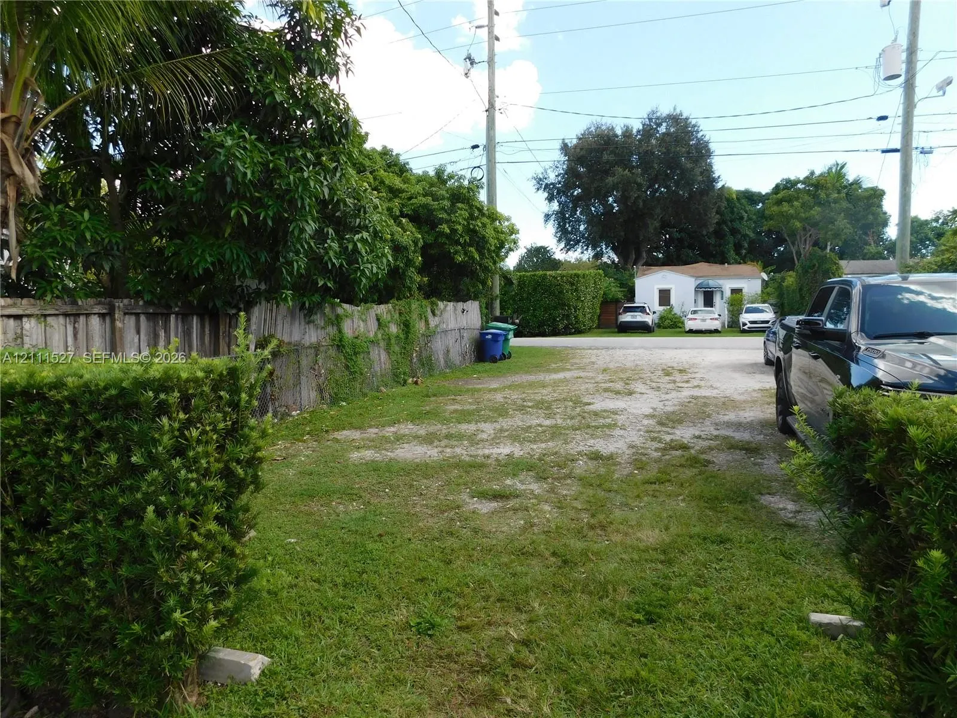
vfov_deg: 56.8
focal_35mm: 24
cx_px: 478
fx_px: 664
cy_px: 359
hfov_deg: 71.6
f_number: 3
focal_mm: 4.1
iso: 125
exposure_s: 1/500
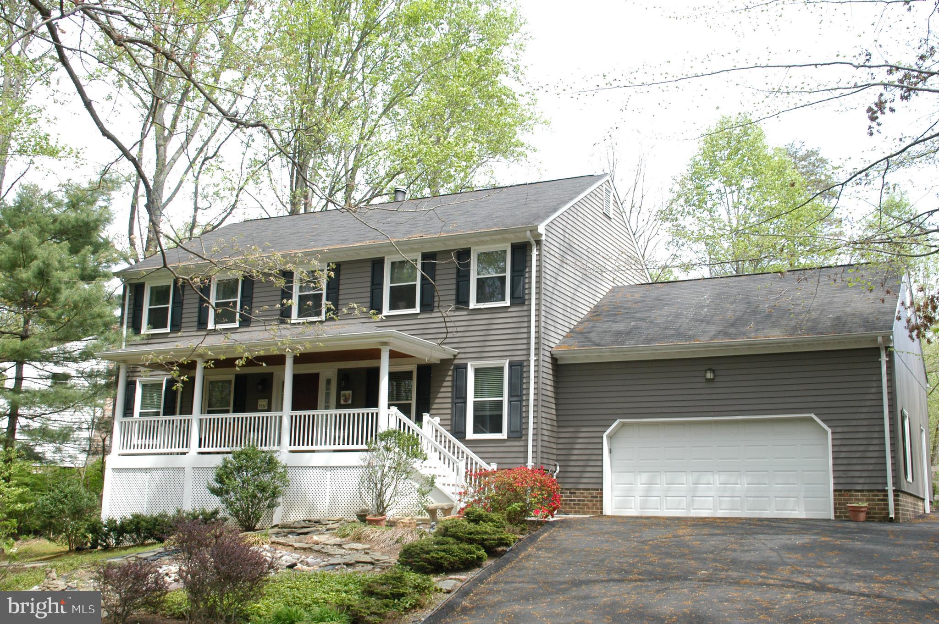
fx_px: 1094
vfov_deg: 31.8
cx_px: 470
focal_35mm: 42
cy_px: 312
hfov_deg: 46.4
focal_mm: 28
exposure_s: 1/125
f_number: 11
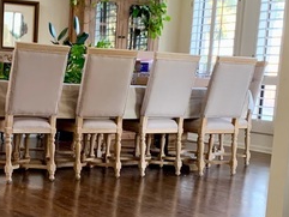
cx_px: 51
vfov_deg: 20.2
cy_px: 179
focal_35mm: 72
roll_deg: -3.2
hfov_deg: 26.4
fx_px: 601
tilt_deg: -10.5
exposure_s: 1/60
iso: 320
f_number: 1.8
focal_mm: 4.25
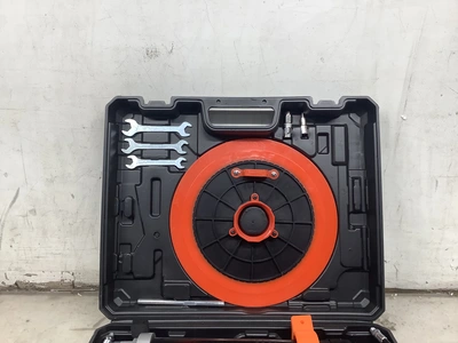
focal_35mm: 31
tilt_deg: -17.8
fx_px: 410
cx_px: 229
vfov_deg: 45.4
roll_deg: -0.3
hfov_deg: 58.4
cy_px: 172
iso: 50
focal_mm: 3.3
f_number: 2.4
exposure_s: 1/60
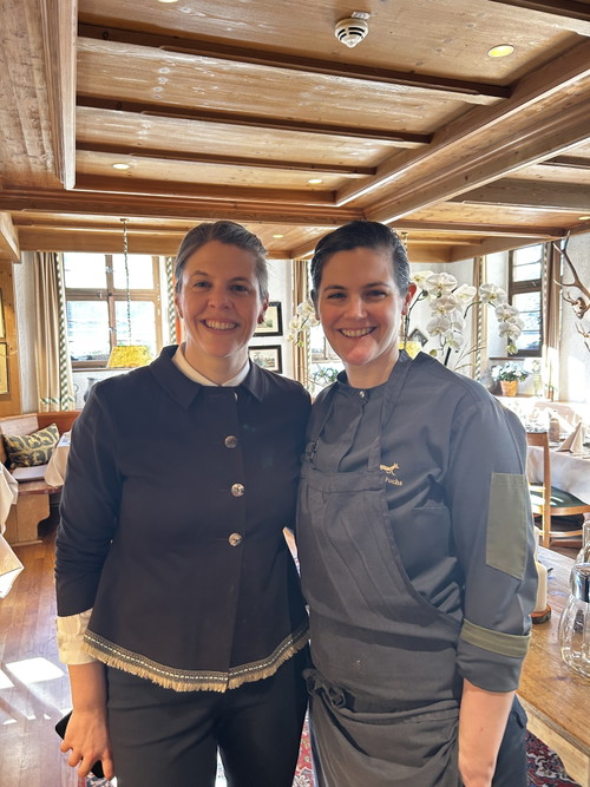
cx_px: 295
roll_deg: +1.1
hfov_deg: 53.0
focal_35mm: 26
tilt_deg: -5.2
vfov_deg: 67.3
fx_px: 591
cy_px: 394
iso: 125
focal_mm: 5.7
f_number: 1.5
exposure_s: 1/50
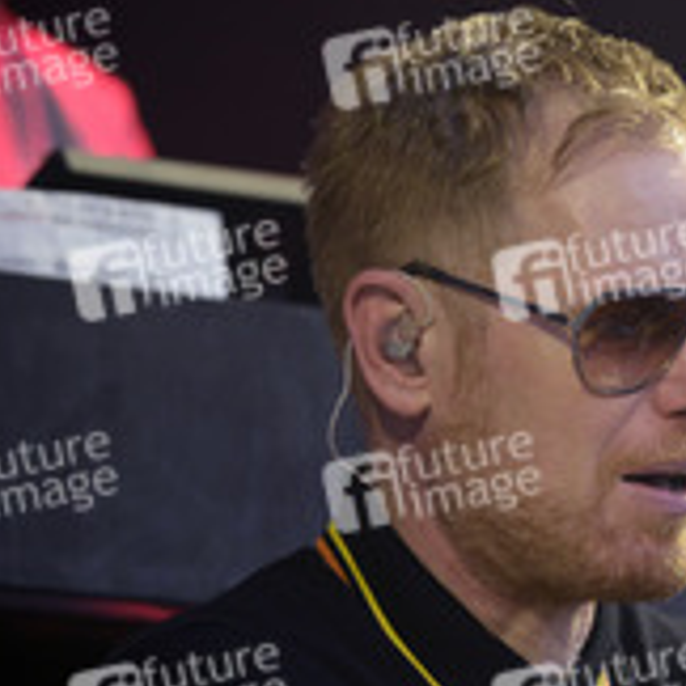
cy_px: 589
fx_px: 10089
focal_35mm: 450
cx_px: 913
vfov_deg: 3.9
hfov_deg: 3.9
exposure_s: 1/250
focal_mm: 190
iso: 800
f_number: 2.8
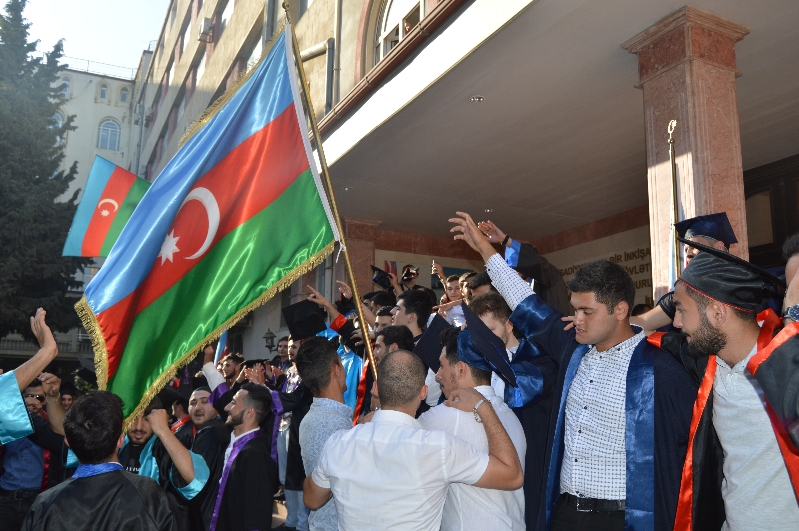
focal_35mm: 30
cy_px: 266
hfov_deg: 62.0
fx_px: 665
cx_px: 400
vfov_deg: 43.5
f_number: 5
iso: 100
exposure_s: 1/200
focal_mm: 20
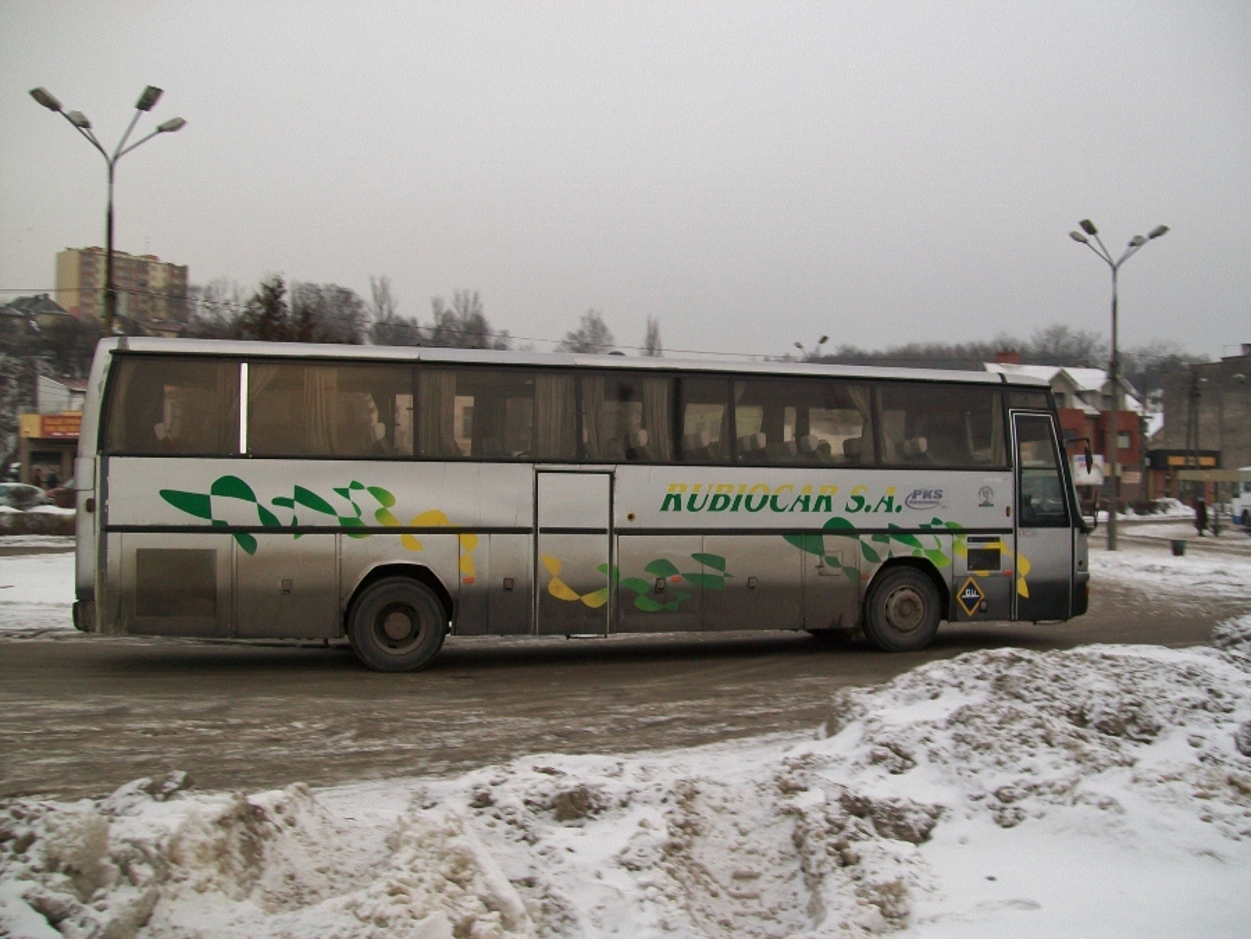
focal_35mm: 36
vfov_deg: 39.7
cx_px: 626
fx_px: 1301
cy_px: 470
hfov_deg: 51.4
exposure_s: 1/80
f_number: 2.7
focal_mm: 6
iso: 64
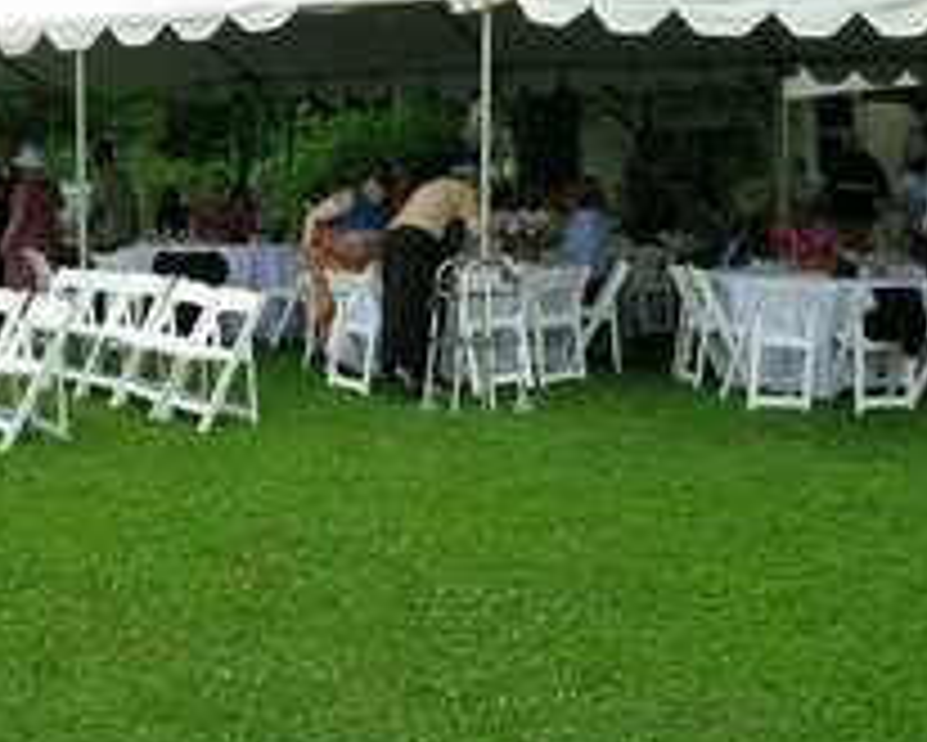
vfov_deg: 13.9
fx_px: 3019
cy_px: 112
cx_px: 585
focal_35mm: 110
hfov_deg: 17.4
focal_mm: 5.8
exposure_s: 1/161
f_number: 5
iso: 50
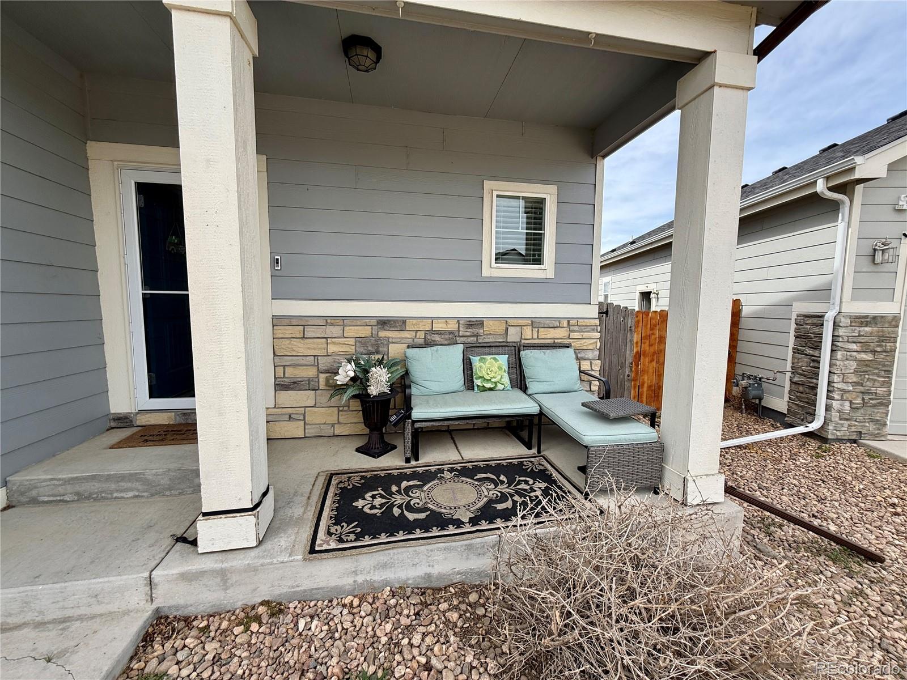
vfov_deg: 85.7
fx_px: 367
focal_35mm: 14
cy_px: 340
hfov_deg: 102.1
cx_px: 454
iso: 50
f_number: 2.2
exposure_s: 1/970
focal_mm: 2.22
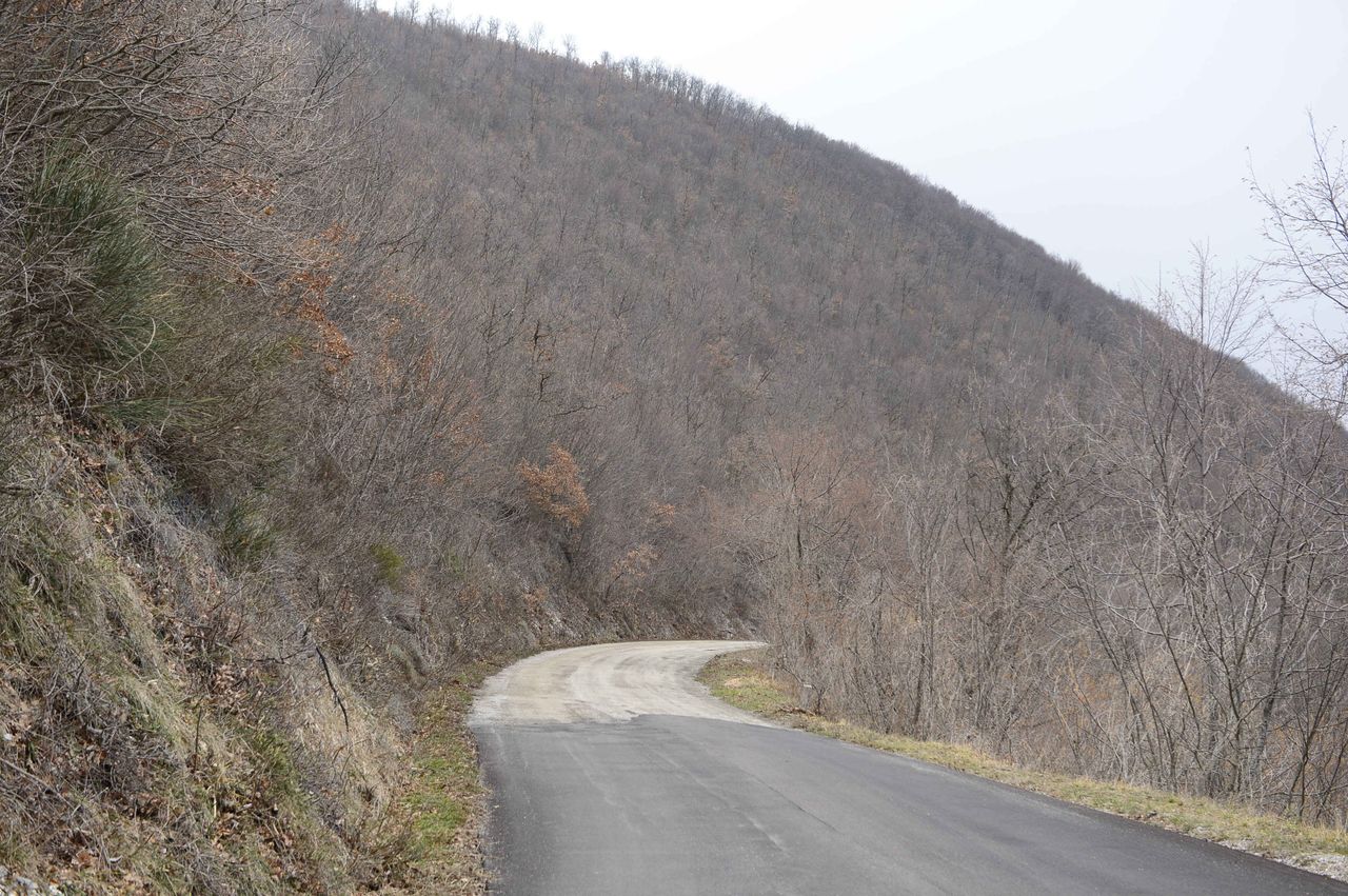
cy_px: 448
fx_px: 2170
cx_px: 674
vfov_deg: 23.3
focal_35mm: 58
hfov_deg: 34.5
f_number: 4.5
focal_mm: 58
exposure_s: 1/400
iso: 640
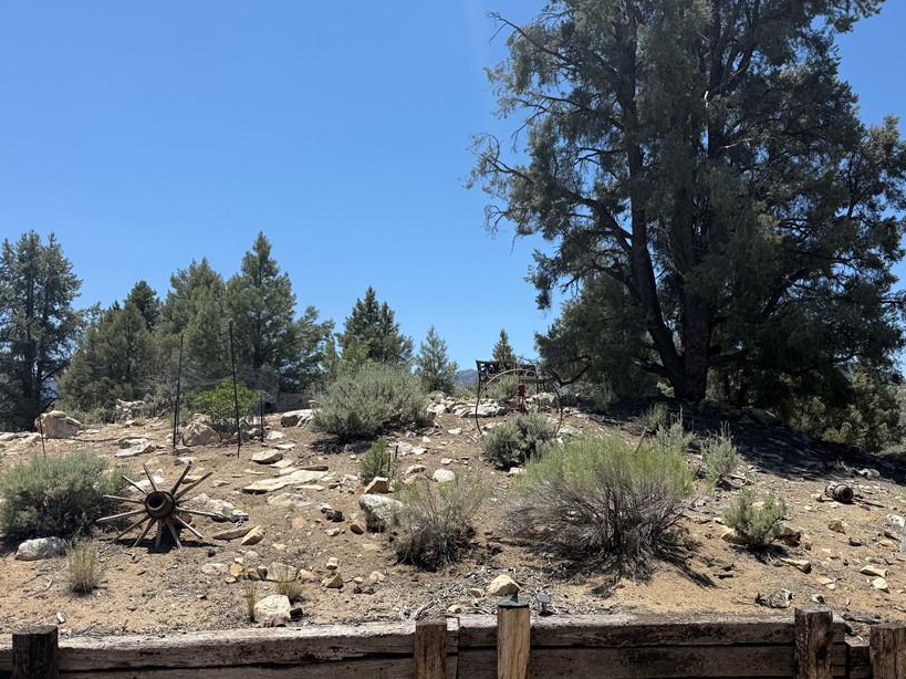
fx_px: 785
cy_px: 375
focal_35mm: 30
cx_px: 551
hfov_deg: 59.4
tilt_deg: +4.0
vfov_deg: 46.7
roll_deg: +0.2
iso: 80
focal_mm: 6.76
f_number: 1.78
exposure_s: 1/4167
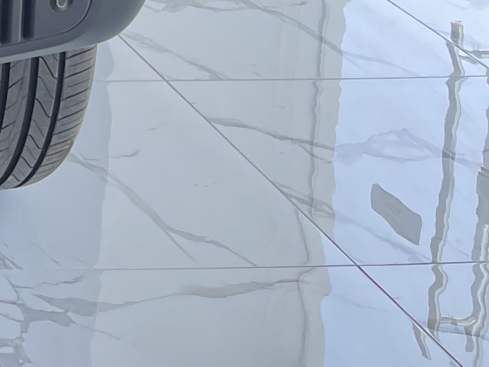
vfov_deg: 10.7
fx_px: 1738
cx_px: -634
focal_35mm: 123
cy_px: -449
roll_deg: +0.8
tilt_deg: -7.9
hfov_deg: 12.8
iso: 40
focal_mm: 4.2
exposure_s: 1/121
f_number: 1.6
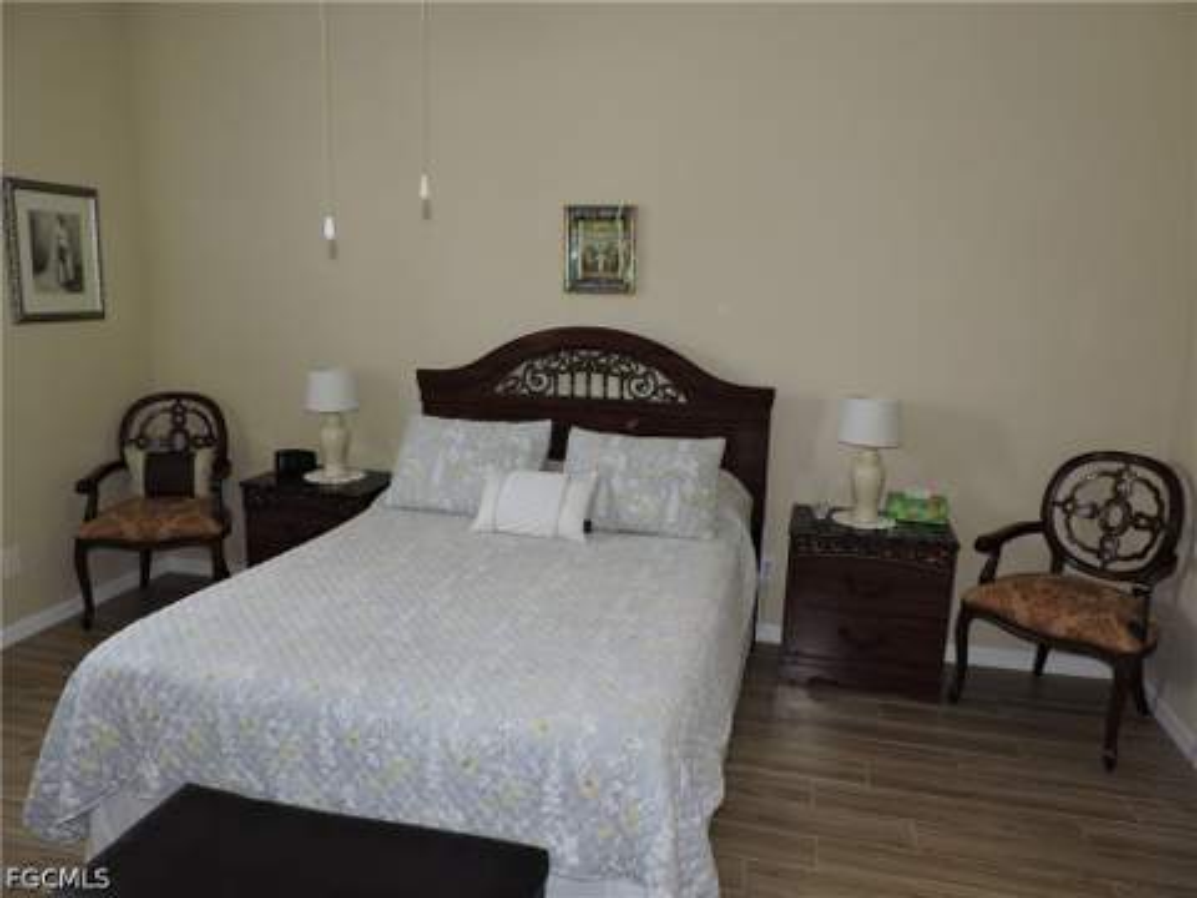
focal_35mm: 24
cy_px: 449
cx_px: 598
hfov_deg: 71.6
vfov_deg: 56.8
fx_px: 830
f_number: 3
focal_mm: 4.3
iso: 200
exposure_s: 1/30
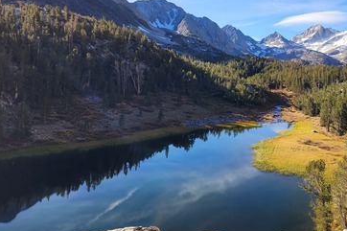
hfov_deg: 50.8
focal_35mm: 37
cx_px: 235
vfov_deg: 35.4
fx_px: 356
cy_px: 68
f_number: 1.8
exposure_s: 1/180
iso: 20
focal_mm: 6.4
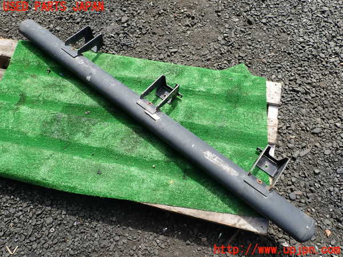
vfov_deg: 54.9
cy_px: 128
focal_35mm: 25
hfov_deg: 69.4
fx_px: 248
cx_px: 172
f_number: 2.8
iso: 100
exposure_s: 1/500
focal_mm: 4.5
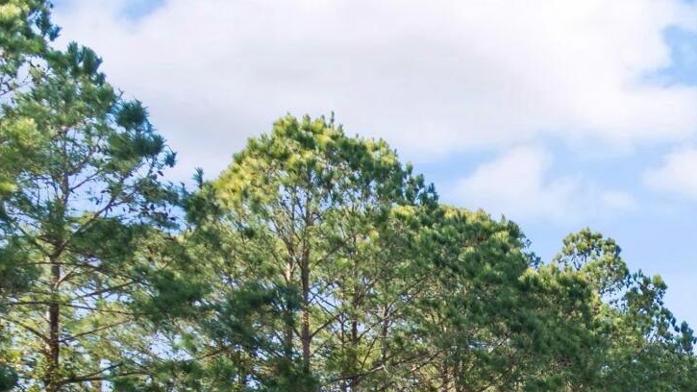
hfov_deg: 23.0
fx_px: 1201
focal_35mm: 65
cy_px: 653
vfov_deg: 16.3
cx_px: 1154
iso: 100
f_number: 4.5
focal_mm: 10
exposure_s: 1/100
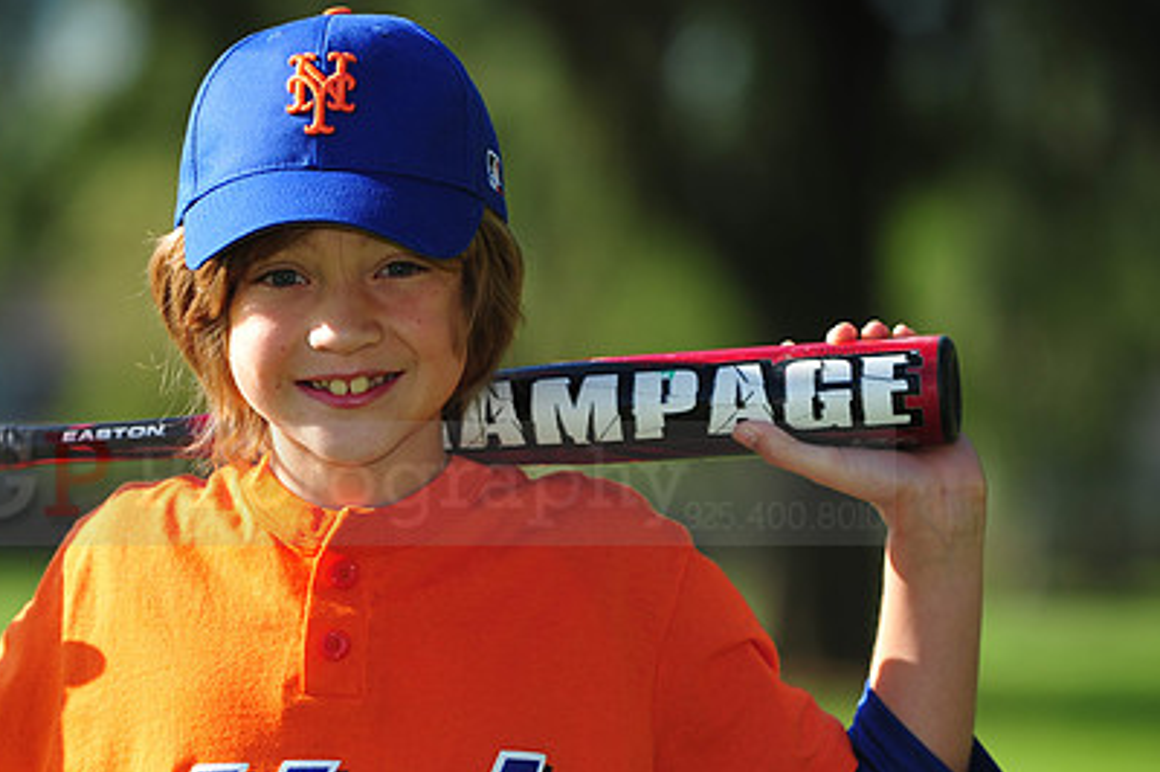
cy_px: 459
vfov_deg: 4.7
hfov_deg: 7.1
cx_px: 334
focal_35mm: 290
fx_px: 9337
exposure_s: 1/1000
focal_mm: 200
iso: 200
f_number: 4
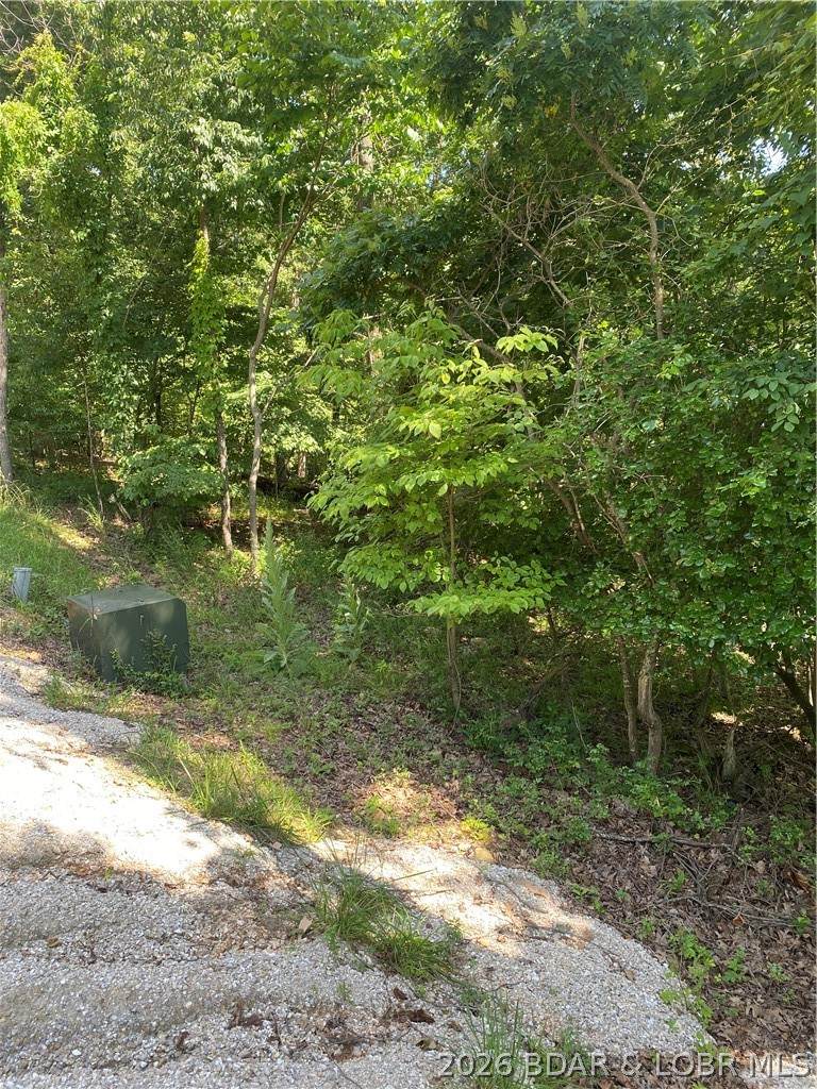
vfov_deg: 67.3
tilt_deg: -6.5
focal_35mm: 26
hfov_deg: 53.1
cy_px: 544
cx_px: 408
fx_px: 818
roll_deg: +2.9
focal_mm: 4.25
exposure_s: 1/135
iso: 32
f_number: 1.8
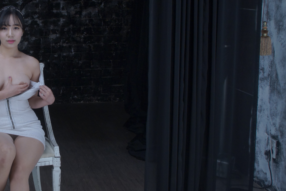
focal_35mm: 68
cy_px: 91
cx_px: 43
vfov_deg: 20.0
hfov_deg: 28.8
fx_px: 540
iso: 400
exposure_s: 1/200
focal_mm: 24
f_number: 5.6
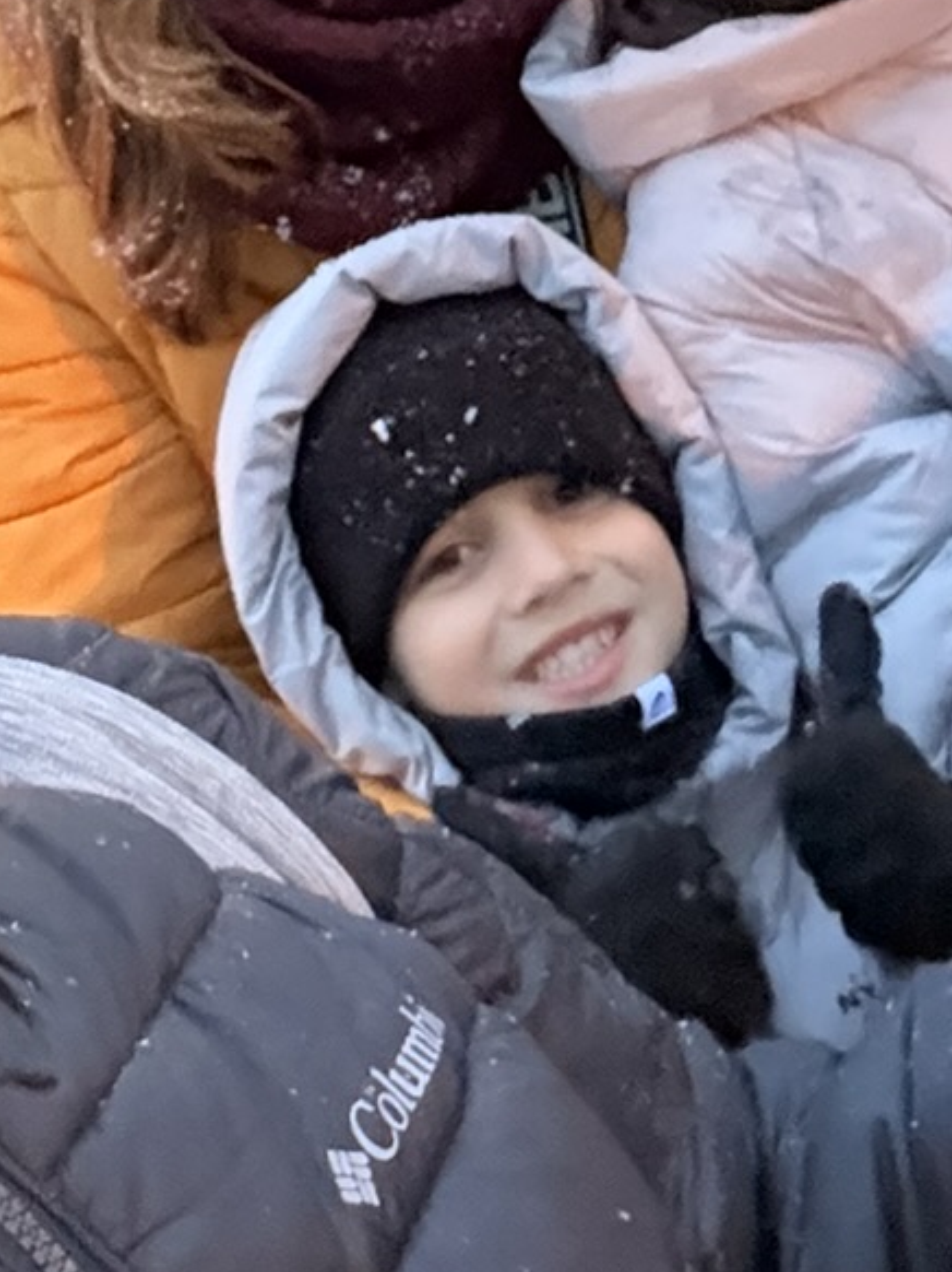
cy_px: -208
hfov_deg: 18.2
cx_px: 358
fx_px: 2972
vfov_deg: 22.5
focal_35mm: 81
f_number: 1.9
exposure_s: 1/17
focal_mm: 2.69
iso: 800
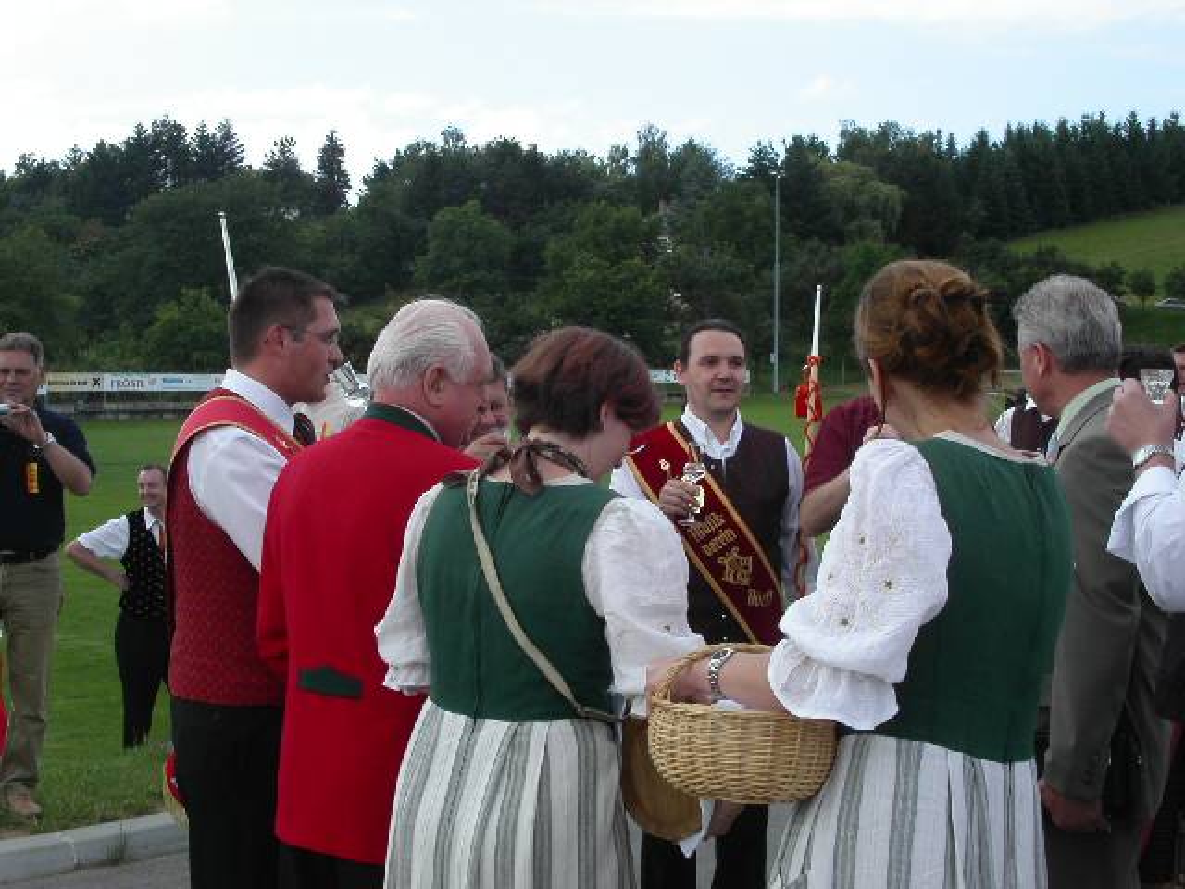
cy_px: 444
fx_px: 1712
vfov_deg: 29.1
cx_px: 592
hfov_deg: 38.2
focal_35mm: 50
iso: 100
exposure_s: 1/250
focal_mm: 10.3
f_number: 5.6
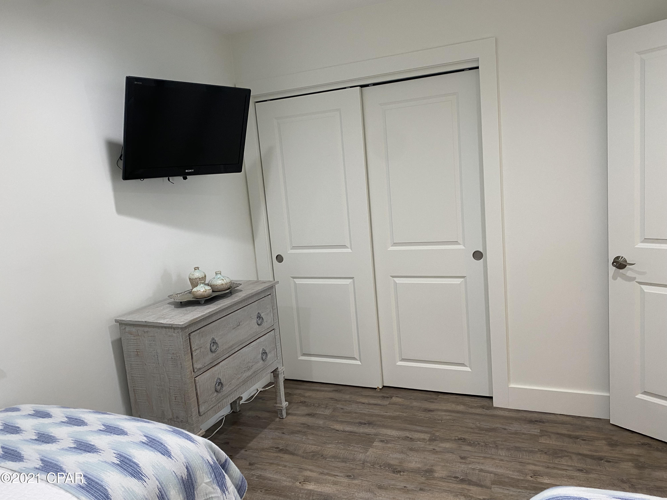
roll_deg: +5.1
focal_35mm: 26
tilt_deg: -8.2
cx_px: 334
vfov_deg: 53.1
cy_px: 250
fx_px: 501
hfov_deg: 67.3
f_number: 1.8
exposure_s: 1/60
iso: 80
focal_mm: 4.25
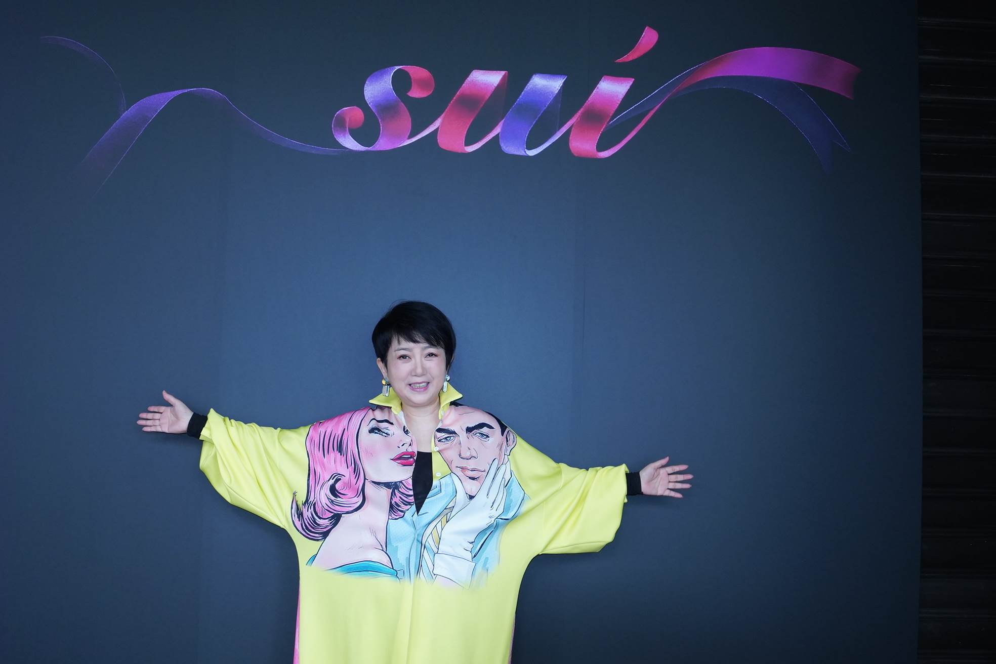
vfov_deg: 36.9
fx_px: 996
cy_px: 332
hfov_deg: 53.1
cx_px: 498
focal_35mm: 36
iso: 2000
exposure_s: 1/250
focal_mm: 24
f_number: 3.2
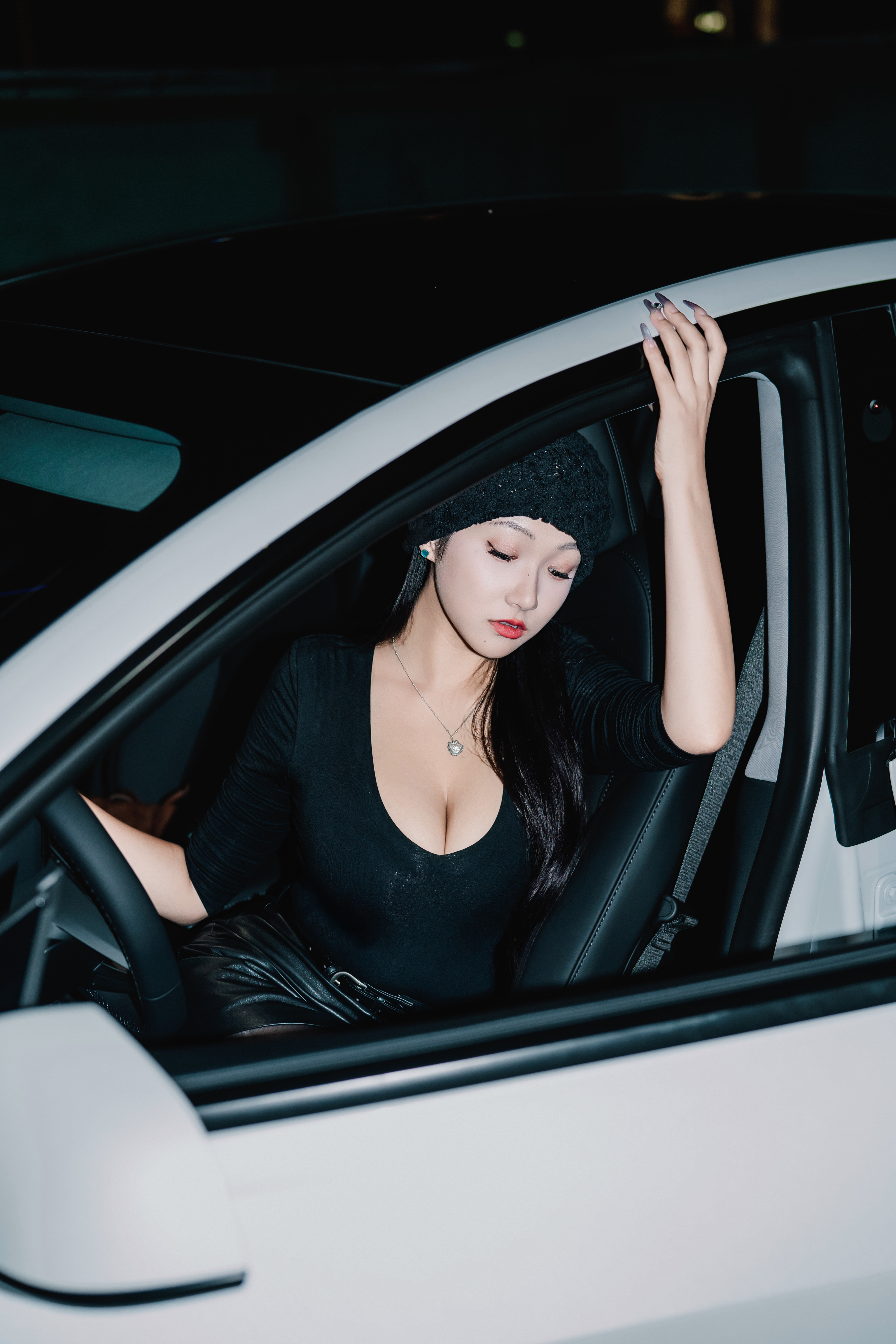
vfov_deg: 39.6
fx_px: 1867
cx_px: 448
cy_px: 672
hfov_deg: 27.0
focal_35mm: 50
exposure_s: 1/200
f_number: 2.2
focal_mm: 50
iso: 1250
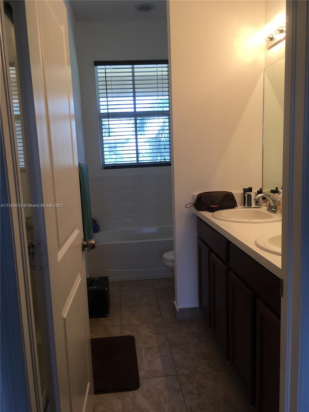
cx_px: 154
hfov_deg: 48.2
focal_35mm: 29
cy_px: 206
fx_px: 345
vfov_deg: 61.7
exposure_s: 1/40
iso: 32
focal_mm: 4.15
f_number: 2.2
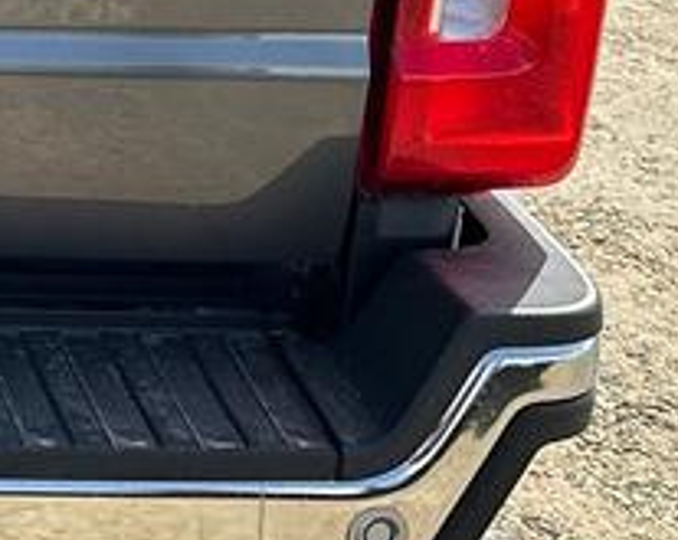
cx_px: -924
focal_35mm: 145
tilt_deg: -14.1
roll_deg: +0.0
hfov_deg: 11.2
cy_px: -95
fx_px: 2905
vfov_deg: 10.5
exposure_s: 1/2110
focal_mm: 6.86
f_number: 1.78
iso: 80
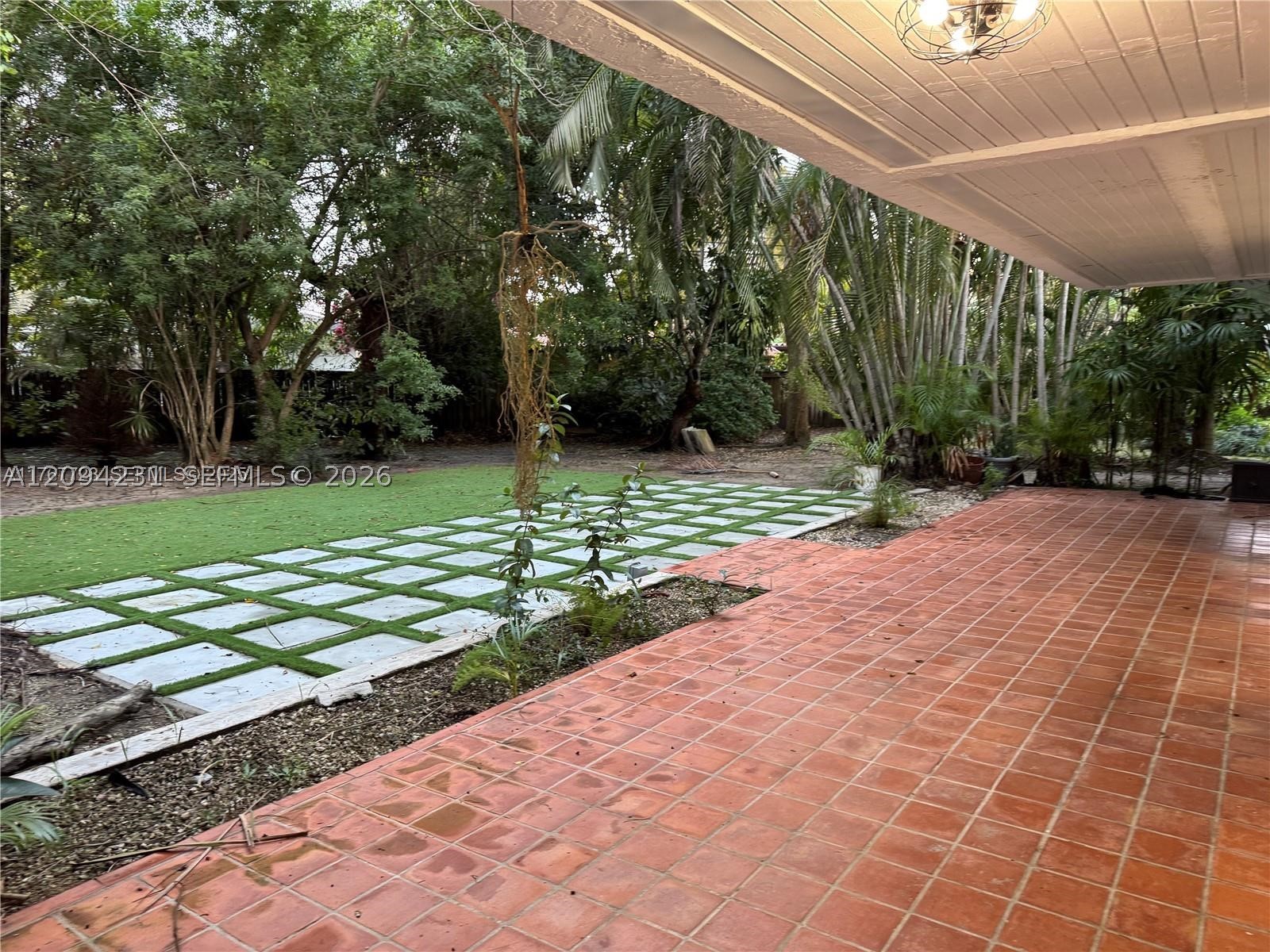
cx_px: 635
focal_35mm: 24
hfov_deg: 71.6
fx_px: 881
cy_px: 476
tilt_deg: -5.9
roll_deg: +0.2
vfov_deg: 56.8
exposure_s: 1/60
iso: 200
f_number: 1.78
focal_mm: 6.76
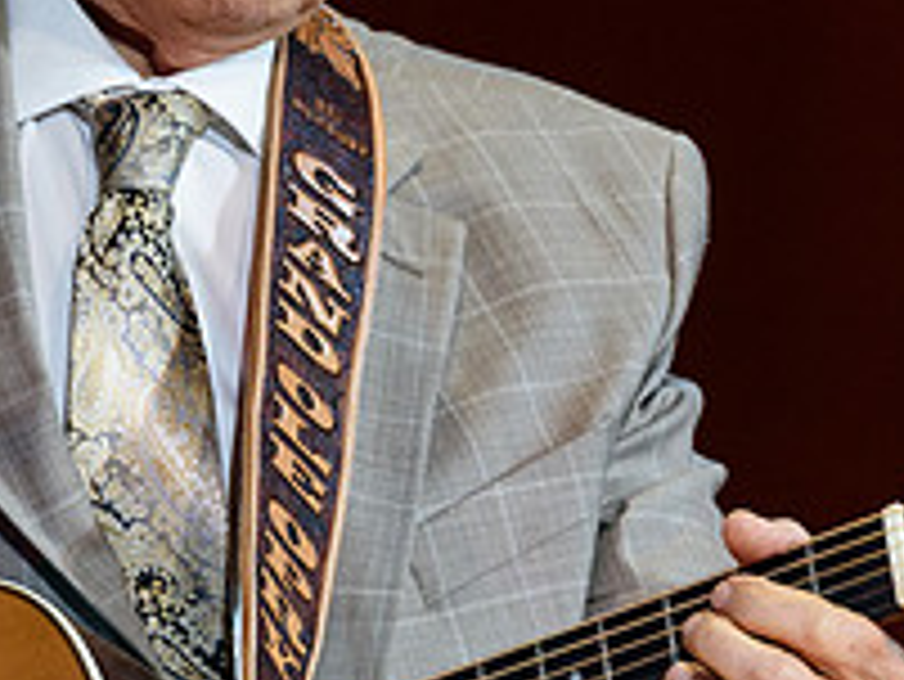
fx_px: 39849
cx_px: 400
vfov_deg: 1.0
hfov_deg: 1.3
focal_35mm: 1525
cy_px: 106
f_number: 6.3
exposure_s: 1/320
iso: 2500
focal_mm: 550
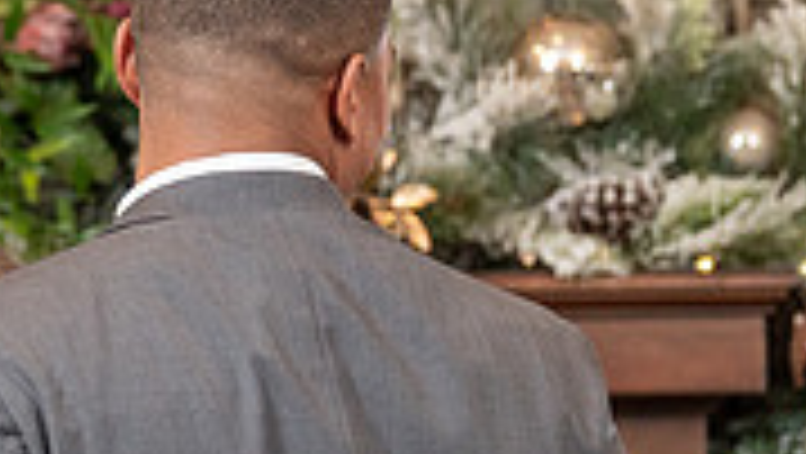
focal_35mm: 692
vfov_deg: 1.8
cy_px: 494
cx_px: -227
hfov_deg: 3.1
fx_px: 14800
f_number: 4
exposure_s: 1/200
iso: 2000
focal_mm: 155
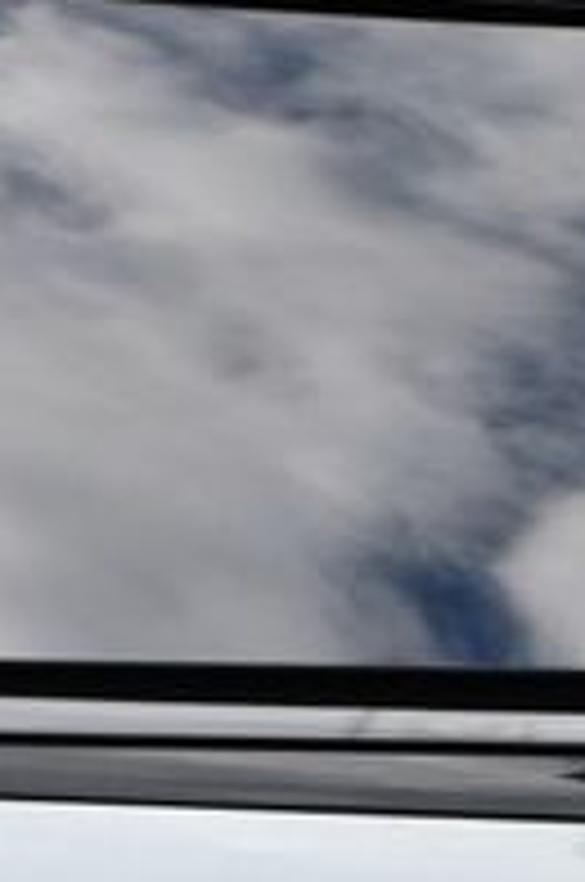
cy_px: 810
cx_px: 968
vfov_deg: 3.6
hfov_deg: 2.4
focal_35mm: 569
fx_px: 13918
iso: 200
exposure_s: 1/250
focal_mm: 116
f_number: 5.6
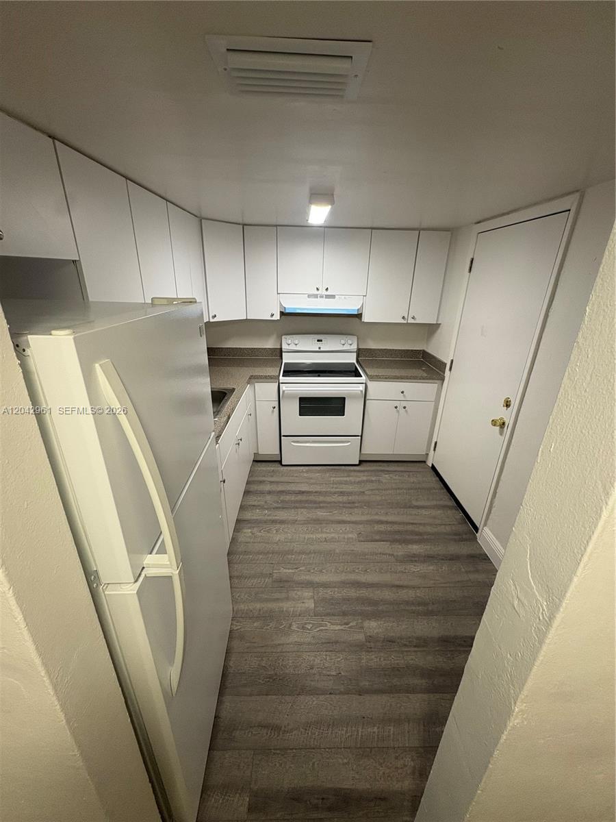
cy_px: 411
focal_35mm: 14
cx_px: 308
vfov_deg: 102.1
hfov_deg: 85.7
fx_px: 332
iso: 160
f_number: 2.2
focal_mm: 2.22
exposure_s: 1/60
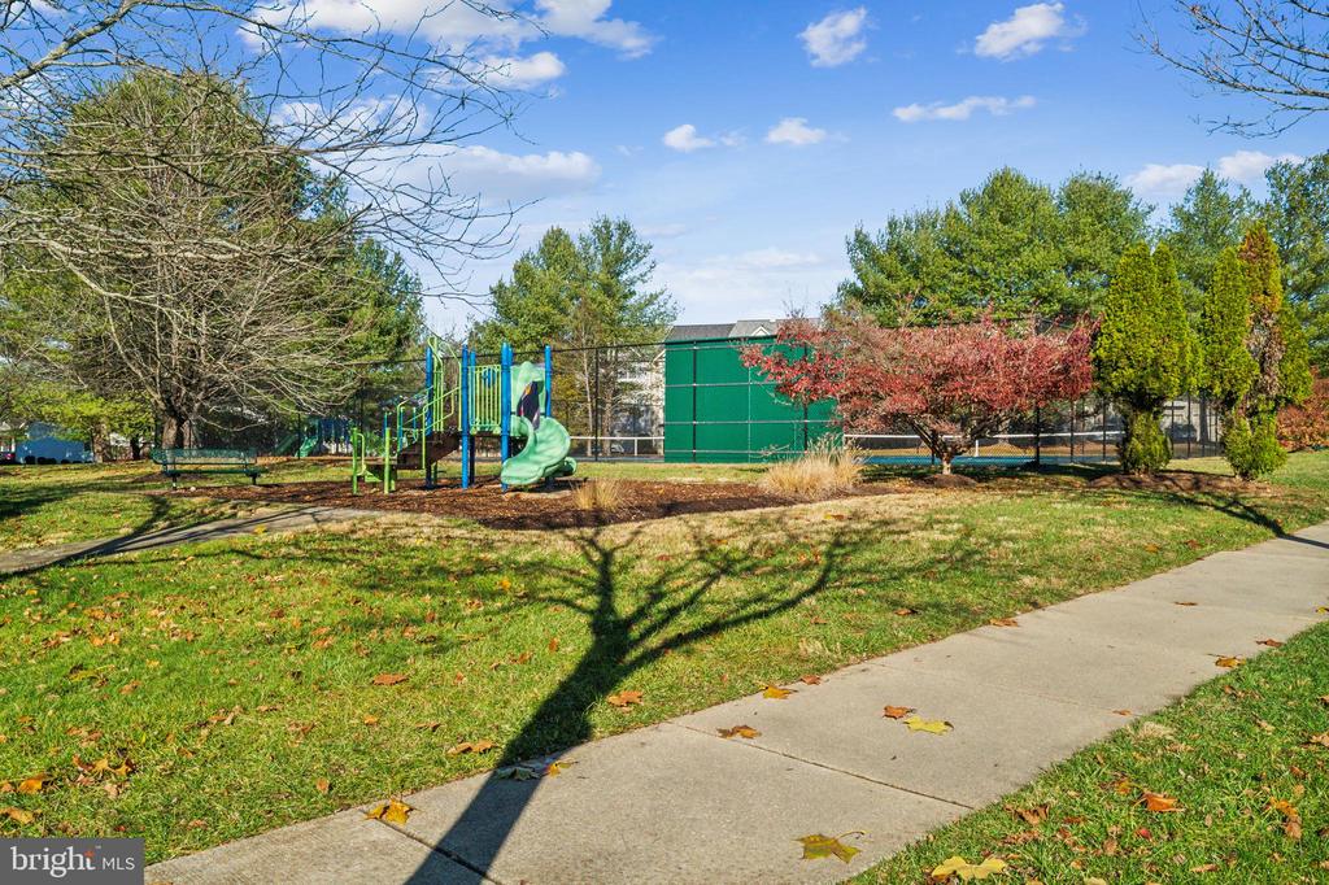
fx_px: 1033
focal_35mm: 28
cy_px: 442
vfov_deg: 46.4
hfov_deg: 65.5
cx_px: 664
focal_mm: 28
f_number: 22
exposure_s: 1/500
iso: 800
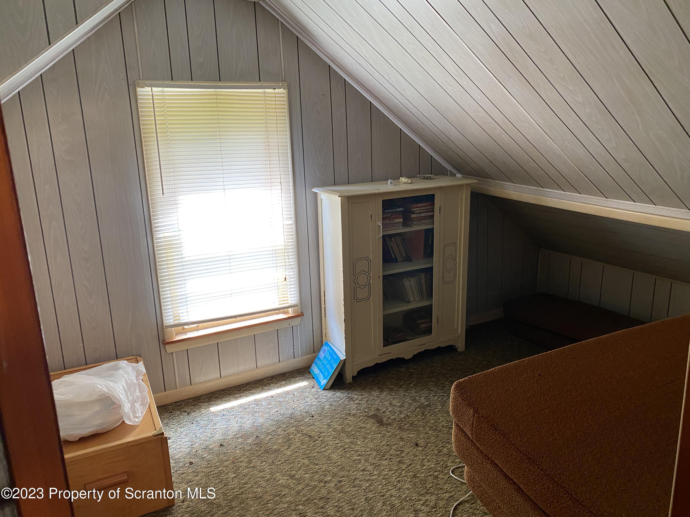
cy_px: 258
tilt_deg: -13.1
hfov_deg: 67.3
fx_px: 518
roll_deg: +1.4
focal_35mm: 26
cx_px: 345
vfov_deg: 53.1
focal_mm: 4.25
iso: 160
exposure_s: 1/60
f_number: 1.8
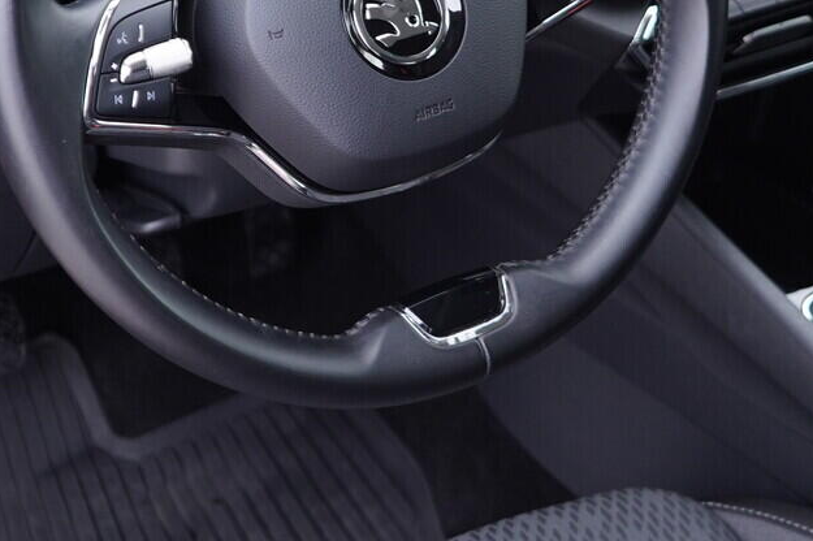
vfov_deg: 16.3
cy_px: 73
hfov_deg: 24.5
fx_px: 1873
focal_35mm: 83
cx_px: 369
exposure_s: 1/40
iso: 320
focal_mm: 24
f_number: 2.8
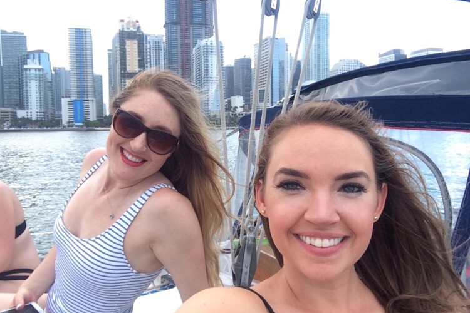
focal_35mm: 33
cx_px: 230
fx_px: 431
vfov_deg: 40.0
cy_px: 159
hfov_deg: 57.2
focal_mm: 2.15
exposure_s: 1/246
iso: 50
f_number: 2.4
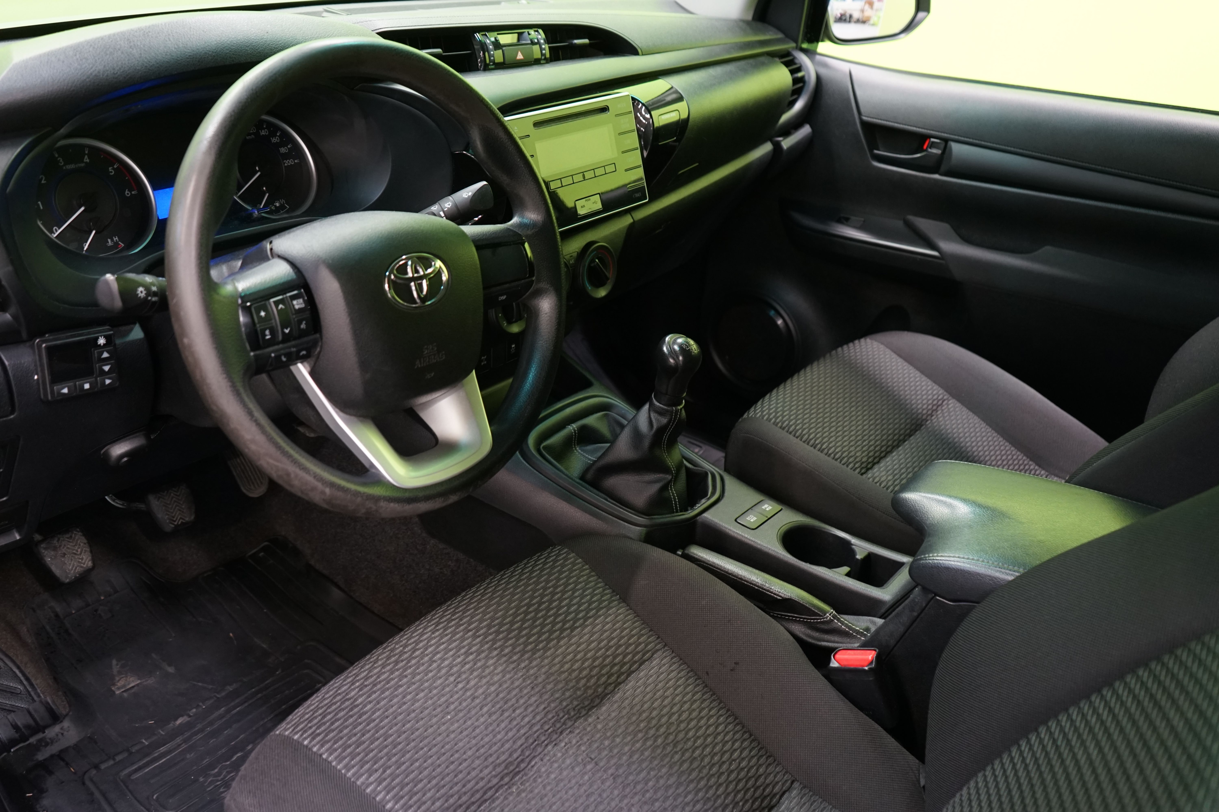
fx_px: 1016
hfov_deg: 61.9
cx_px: 610
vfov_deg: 43.6
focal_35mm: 30
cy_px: 406
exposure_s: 1/15
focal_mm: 30
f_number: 4.5
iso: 1600
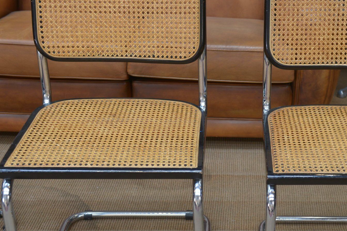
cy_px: 146
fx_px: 646
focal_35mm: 67
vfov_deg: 20.3
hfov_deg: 29.5
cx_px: 265
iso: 320
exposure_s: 1/50
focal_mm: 36
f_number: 4.5
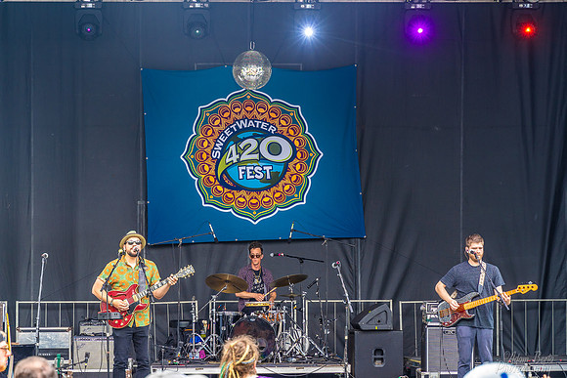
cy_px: 190
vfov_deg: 14.3
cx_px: 277
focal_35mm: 96
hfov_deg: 21.3
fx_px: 1510
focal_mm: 75
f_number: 4.5
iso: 400
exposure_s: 1/250
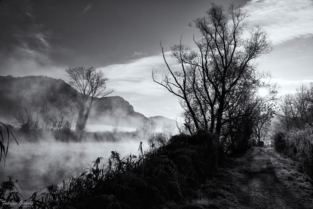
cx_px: 156
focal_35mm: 32
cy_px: 104
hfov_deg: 58.7
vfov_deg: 41.1
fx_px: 278
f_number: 13
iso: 250
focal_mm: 32
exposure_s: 1/200
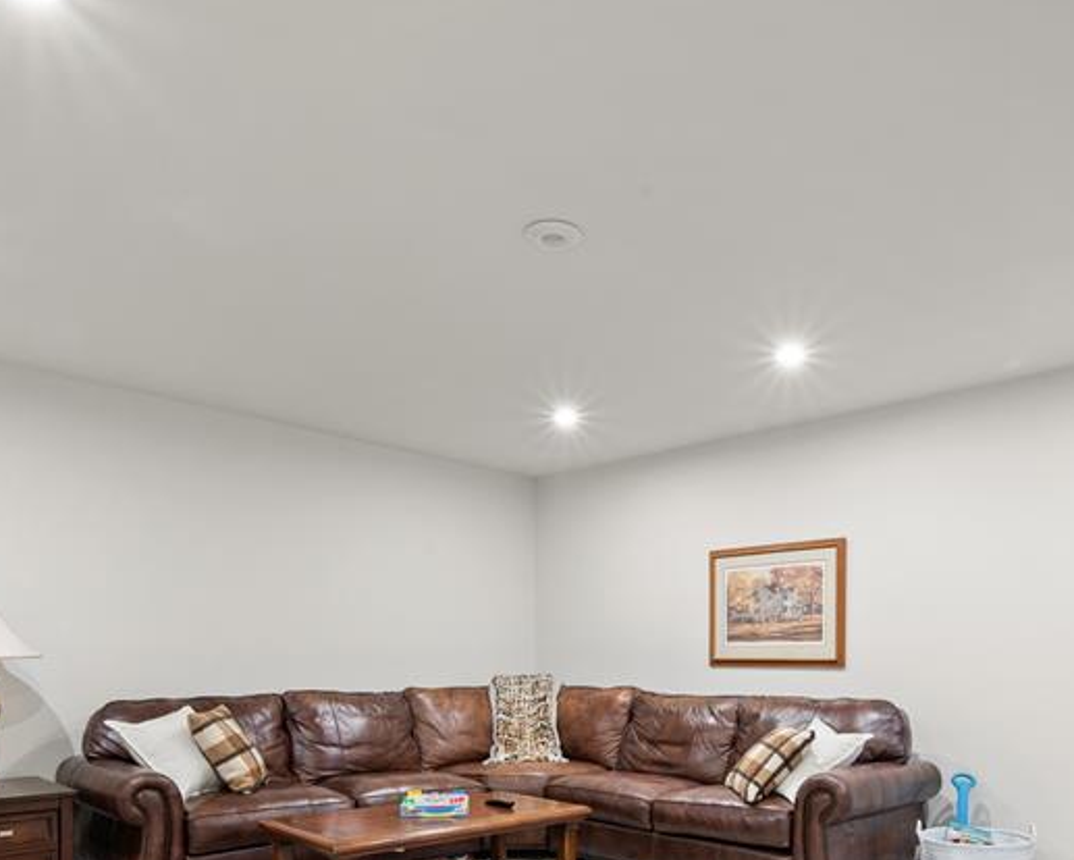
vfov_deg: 52.8
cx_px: 605
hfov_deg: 65.8
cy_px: 630
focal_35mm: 26
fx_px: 827
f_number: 11
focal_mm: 14
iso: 100
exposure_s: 4
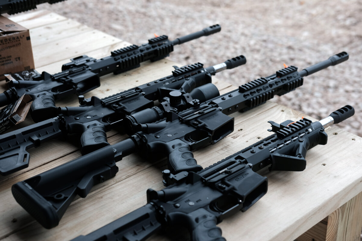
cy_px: 120
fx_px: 533
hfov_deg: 37.5
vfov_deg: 25.5
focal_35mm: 53
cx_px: 181
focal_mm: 35
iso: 100
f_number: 4
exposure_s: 1/280
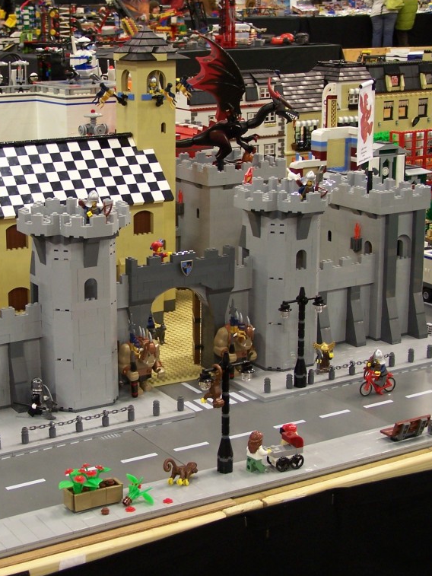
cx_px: 138
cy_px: 285
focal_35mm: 69
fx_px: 1148
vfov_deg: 28.2
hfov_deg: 21.2
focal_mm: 8.5
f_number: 3
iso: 80
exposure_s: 1/2
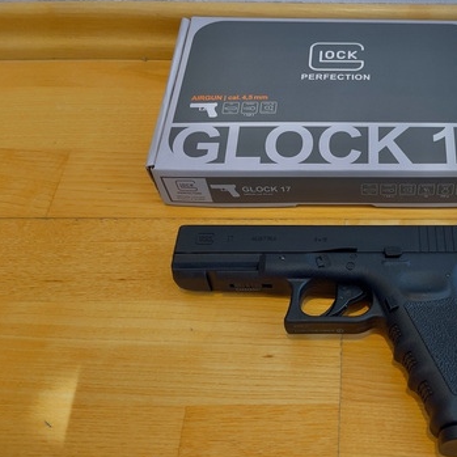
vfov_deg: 43.8
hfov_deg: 41.4
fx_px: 568
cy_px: 255
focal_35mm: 38
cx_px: 385
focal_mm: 5.1
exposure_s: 1/121
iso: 100
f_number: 1.6
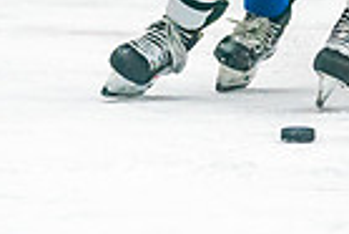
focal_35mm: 1043
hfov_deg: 2.0
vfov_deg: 1.3
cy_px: -134
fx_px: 10122
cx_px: 354
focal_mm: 200
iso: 3200
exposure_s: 1/1000
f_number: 2.8
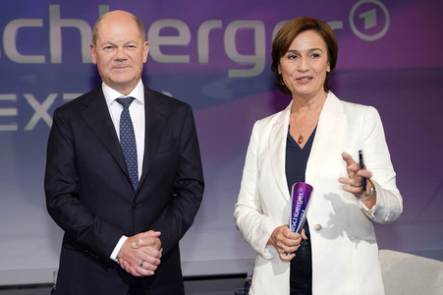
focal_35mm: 43
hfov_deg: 45.5
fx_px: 529
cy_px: 148
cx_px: 222
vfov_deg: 31.1
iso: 2000
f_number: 5
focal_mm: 43
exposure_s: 1/125
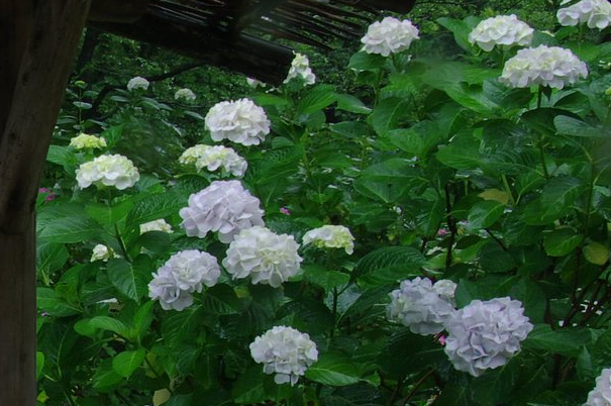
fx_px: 1809
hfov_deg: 17.0
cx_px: -352
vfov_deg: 12.6
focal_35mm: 107
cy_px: 438
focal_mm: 21
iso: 200
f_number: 16
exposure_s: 1/2
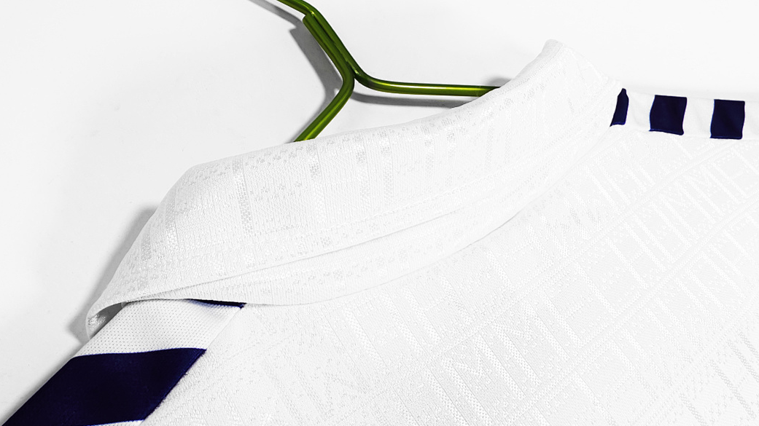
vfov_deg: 44.2
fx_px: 523
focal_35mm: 26
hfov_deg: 71.9
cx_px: 367
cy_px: 178
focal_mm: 2.59
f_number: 2.2
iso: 114
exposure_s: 1/50
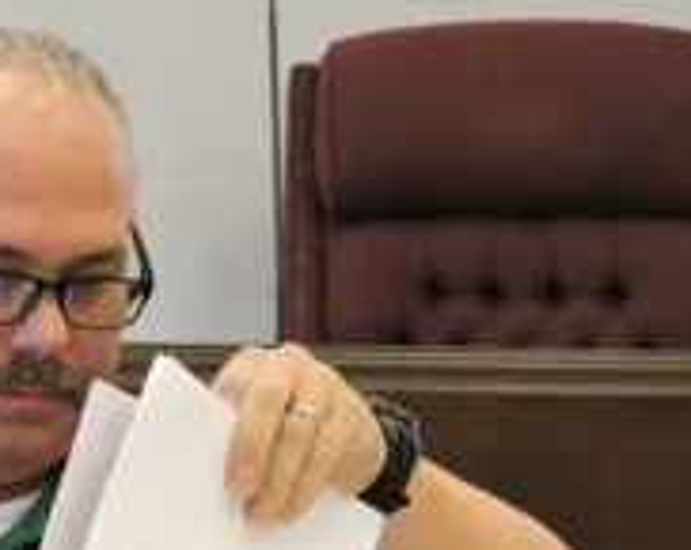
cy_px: 383
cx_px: 72
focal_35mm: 290
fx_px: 5921
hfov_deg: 6.7
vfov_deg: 5.3
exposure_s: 1/40
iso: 400
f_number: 4.3
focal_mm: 24.1
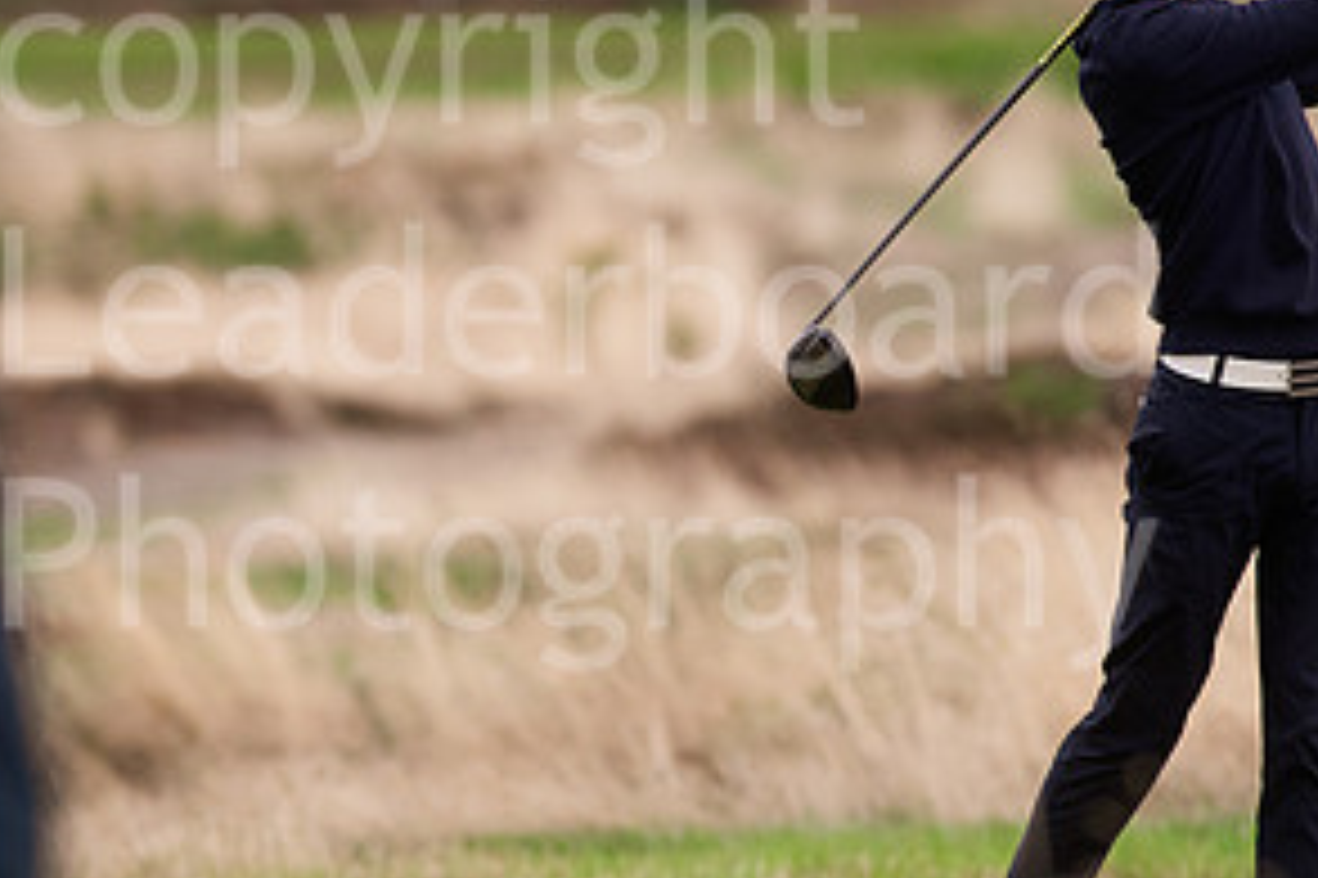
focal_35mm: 594
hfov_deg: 3.5
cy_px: 344
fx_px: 21734
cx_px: 585
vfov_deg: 2.3
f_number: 5.6
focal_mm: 300
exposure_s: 1/2000
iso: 1250
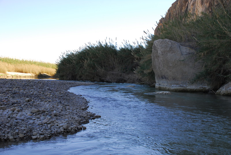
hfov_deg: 42.3
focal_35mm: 46
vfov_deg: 29.0
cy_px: 78
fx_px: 299
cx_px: 116
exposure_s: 1/160
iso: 160
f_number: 6.3
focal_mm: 31
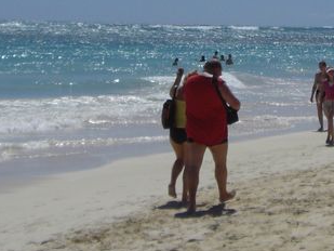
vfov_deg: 11.4
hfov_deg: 15.5
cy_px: -89
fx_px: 1216
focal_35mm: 126
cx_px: 291
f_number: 8
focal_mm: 6.2
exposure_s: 1/640
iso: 64
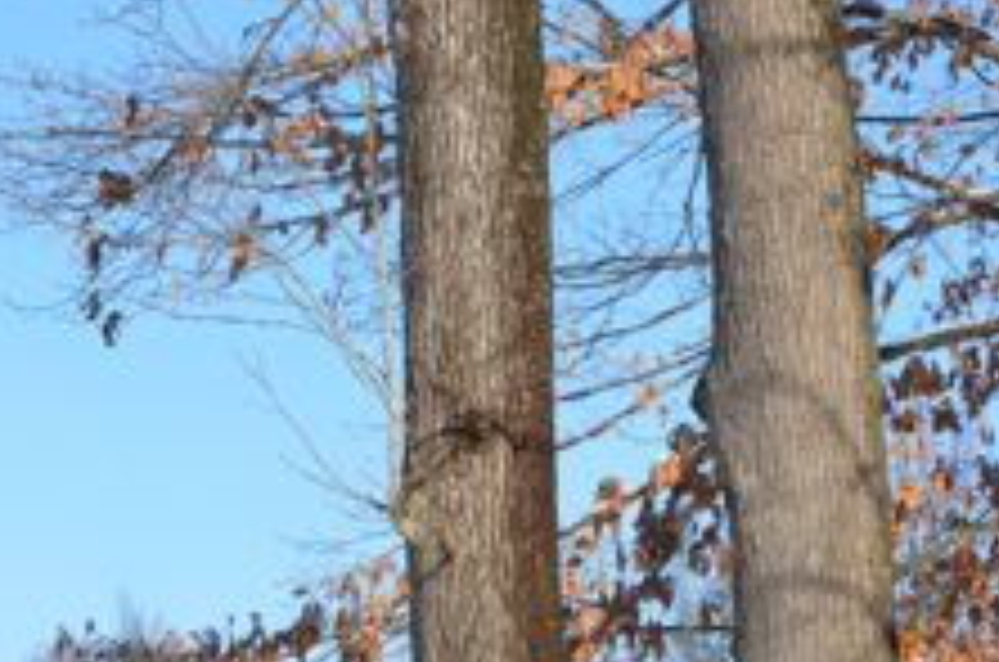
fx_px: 5261
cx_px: 27
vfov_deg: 7.2
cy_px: 685
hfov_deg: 10.8
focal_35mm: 190
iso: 1000
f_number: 16
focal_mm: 44
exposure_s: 1/1000
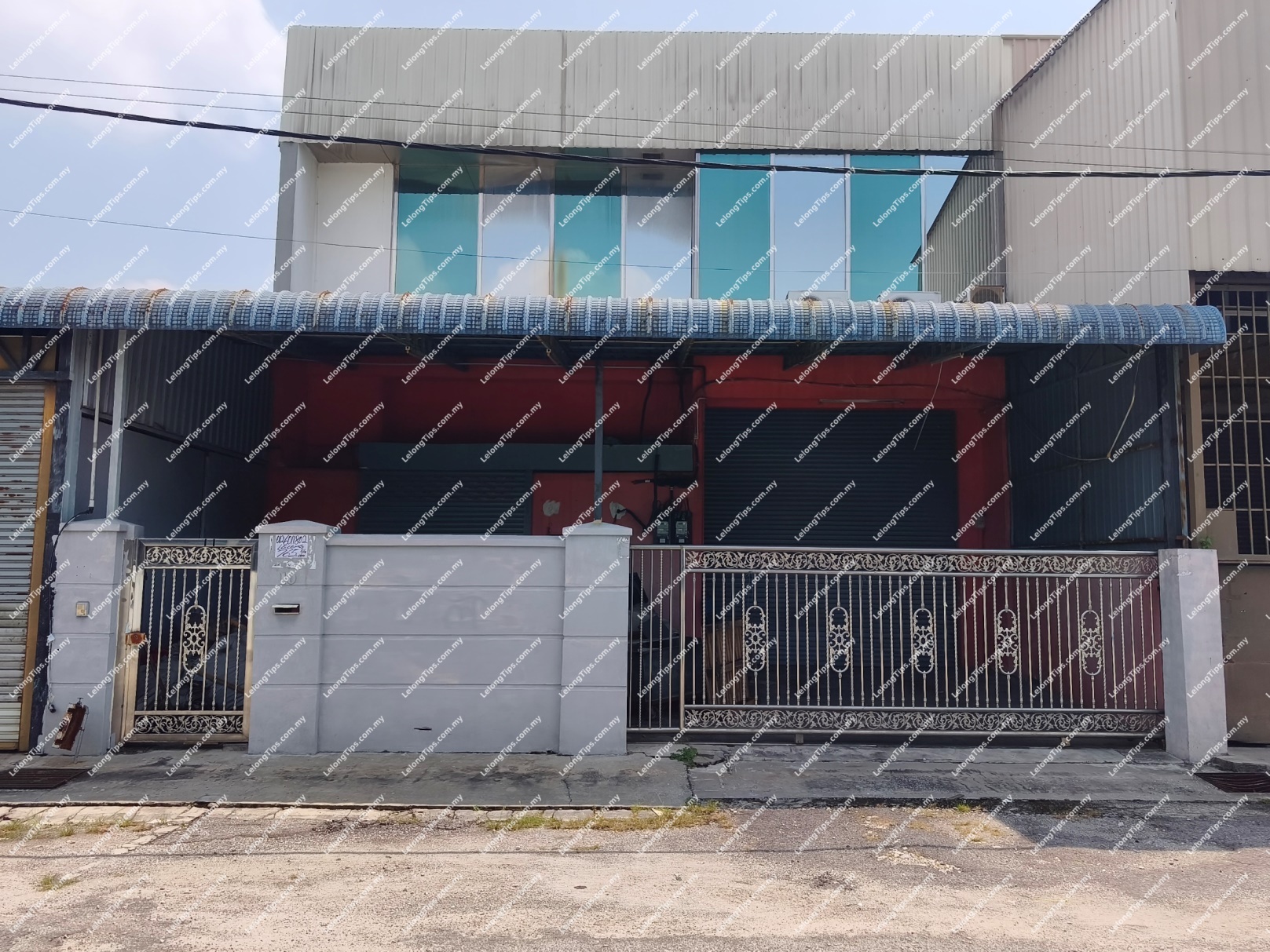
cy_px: 476
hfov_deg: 73.9
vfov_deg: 58.9
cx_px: 635
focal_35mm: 23
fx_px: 844
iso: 50
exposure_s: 1/971
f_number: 1.7
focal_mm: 6.06
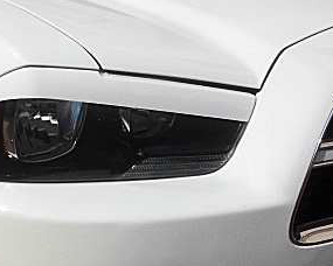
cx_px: 22
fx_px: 779
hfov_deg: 23.4
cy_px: 176
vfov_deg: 19.4
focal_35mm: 79
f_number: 7.9
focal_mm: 6.3
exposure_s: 1/160
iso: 50
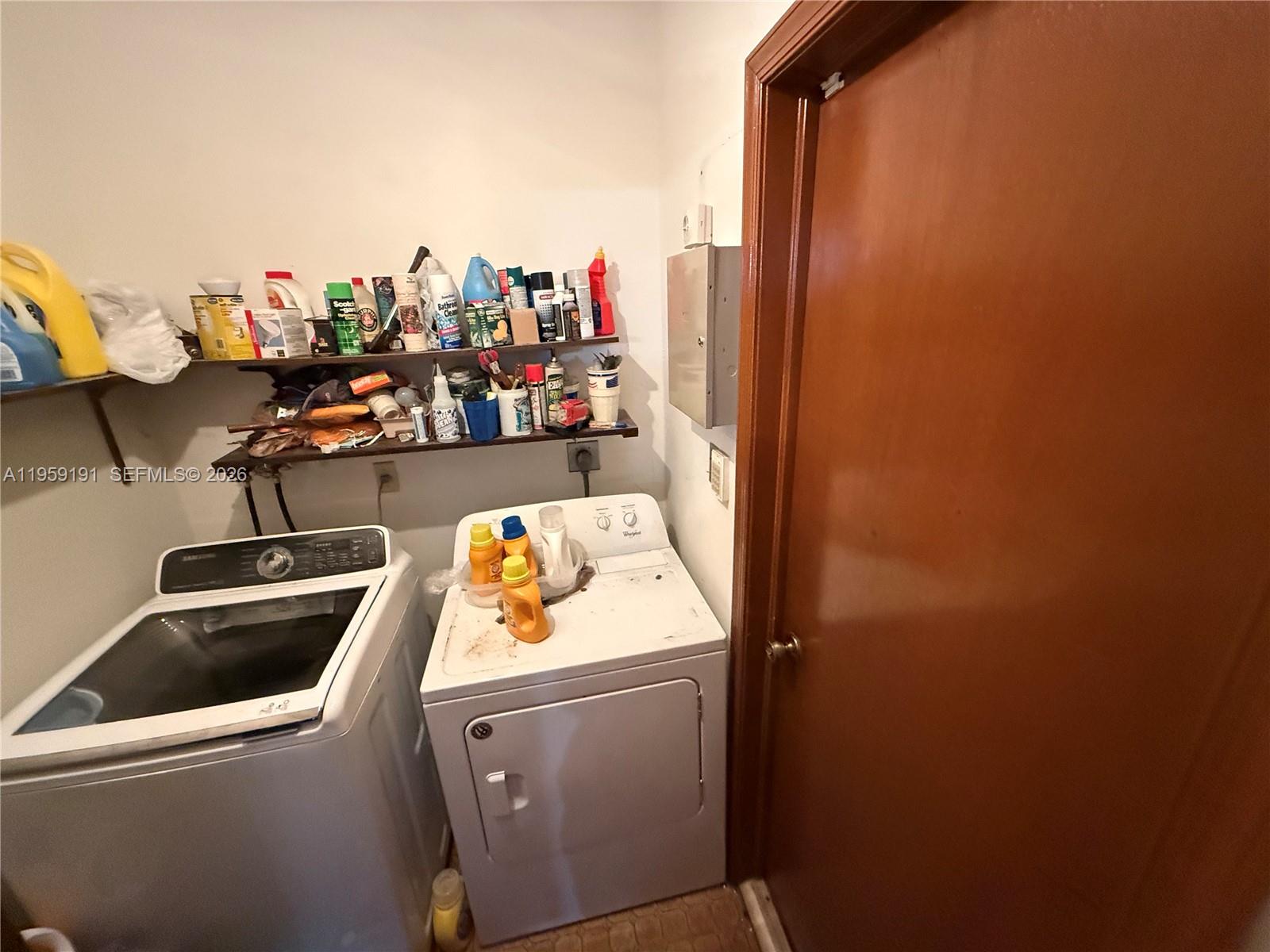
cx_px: 635
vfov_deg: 85.7
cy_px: 476
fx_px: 514
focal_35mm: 14
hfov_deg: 102.1
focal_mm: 2.22
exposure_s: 1/60
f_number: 2.2
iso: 1000
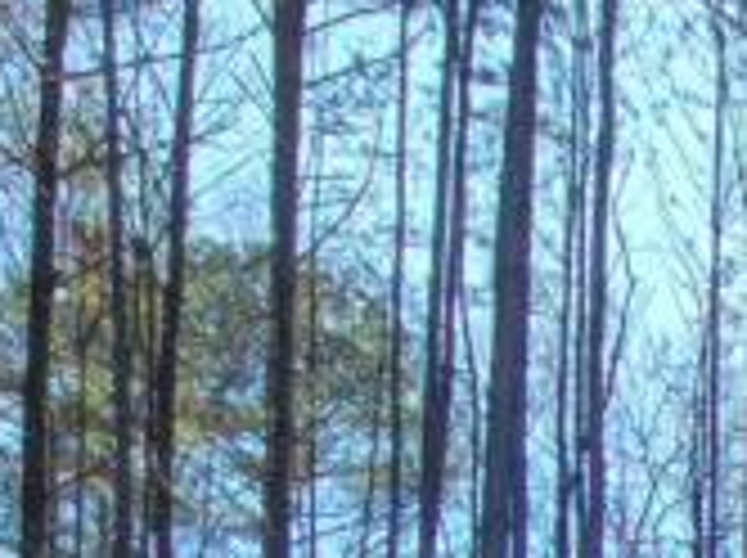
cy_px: 1557
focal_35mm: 94
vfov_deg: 11.3
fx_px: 2026
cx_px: 2102
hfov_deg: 12.3
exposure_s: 1/667
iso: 50
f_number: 2.2
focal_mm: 2.2
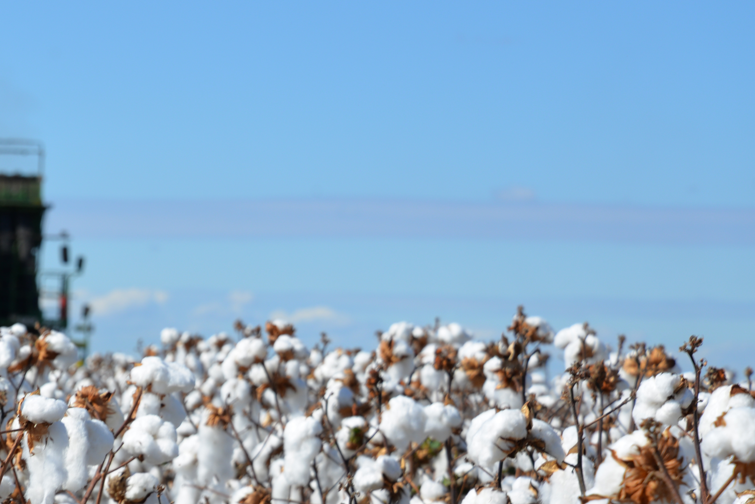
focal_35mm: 187
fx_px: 3923
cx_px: -72
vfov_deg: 7.3
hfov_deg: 10.9
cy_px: 270
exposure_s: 1/320
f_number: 9
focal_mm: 85
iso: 100
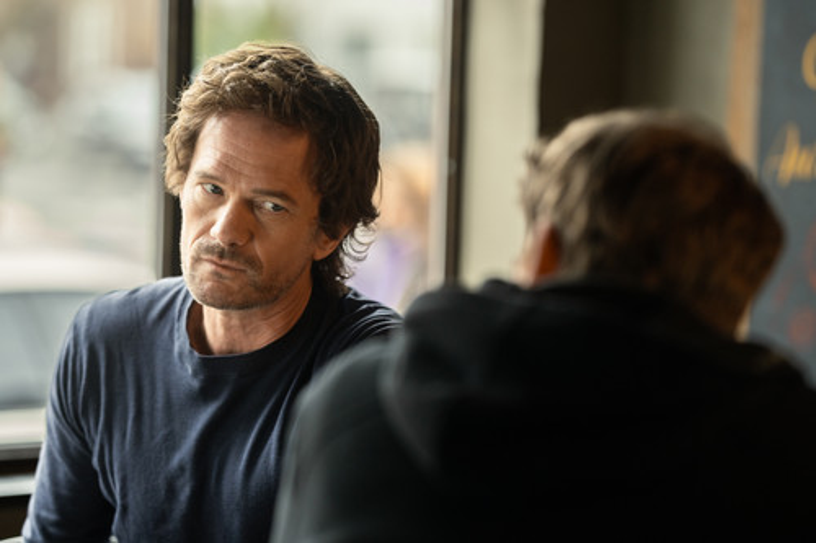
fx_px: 3059
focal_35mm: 135
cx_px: 408
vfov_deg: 10.2
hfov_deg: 15.2
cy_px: 272
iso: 640
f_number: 2.8
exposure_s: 1/250
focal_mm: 135
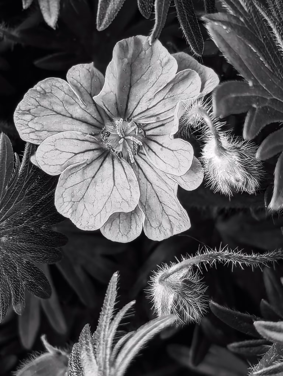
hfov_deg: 56.9
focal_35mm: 24
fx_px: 261
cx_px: 142
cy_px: 188
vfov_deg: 71.5
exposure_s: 1/80
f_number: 1.9
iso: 96
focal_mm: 6.81
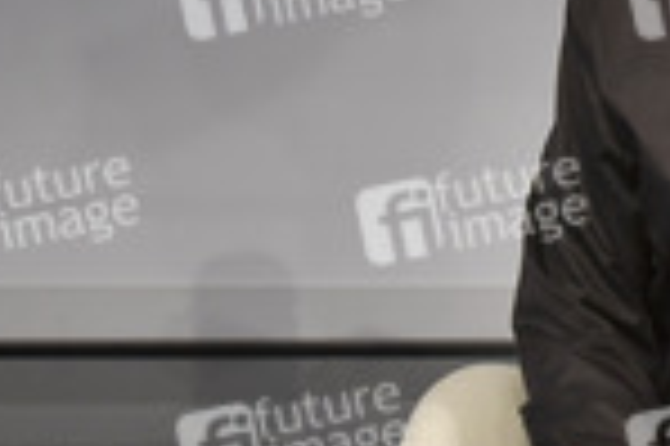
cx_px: 803
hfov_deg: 21.5
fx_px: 1636
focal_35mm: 88
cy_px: 99
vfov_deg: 15.4
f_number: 6.3
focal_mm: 29
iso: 2500
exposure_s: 1/200
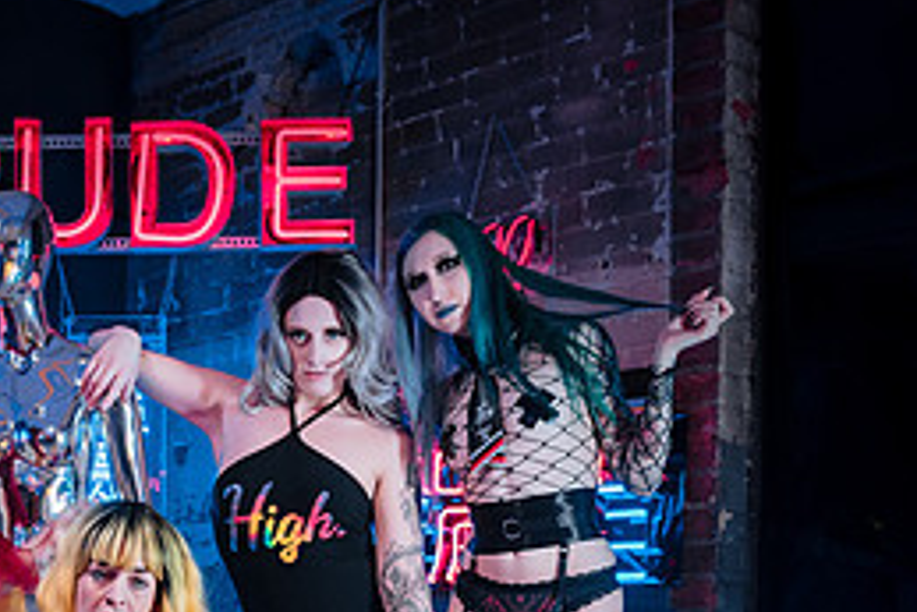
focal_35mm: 65
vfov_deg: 20.1
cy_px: 656
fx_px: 1657
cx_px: 32
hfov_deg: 29.2
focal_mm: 29
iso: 400
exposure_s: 1/60
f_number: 4
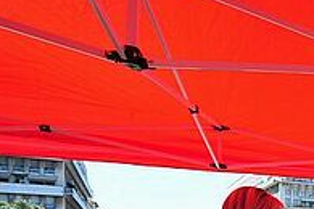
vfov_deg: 27.3
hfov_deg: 28.2
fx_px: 375
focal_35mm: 43
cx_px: 478
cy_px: 253
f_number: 13
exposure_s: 1/80
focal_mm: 14
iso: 200
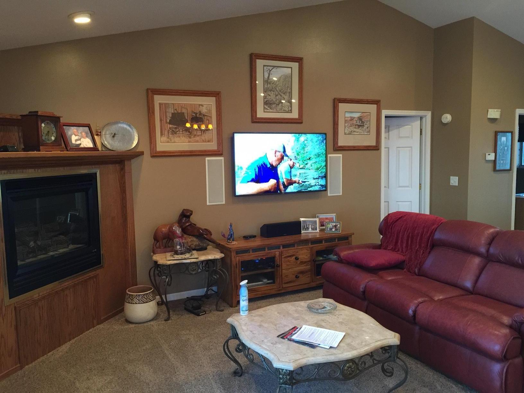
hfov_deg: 61.7
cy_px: 196
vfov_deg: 48.2
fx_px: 439
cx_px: 262
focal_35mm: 29
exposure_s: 1/15
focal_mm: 4.15
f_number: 2.2
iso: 125
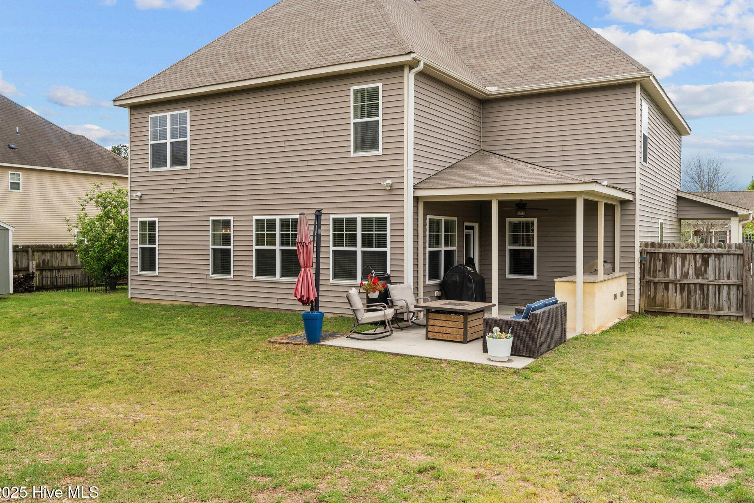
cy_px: 237
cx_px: 400
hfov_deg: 63.6
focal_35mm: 29
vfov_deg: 44.9
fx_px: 607
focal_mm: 26
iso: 500
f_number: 8
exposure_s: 1/400
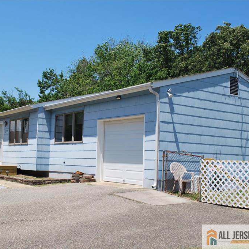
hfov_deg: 36.5
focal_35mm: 46
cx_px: 90
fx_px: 374
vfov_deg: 36.8
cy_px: 125
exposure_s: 1/250
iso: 100
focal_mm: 24
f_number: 8
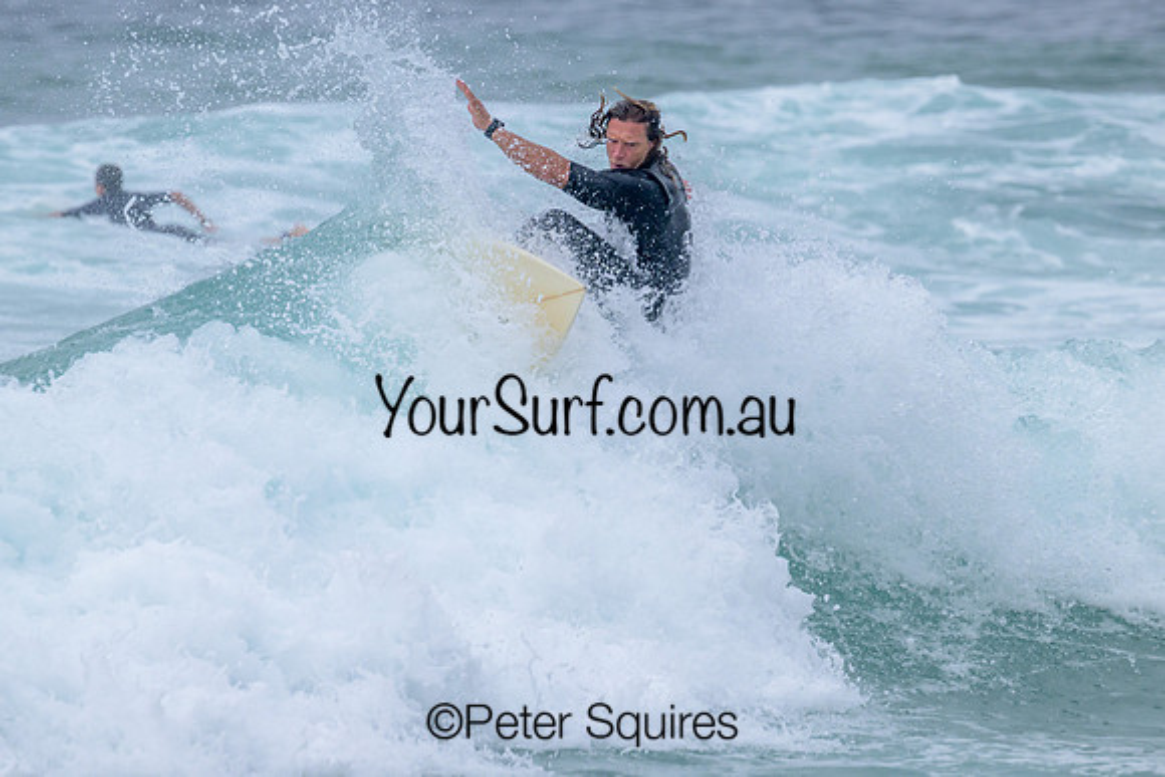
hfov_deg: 3.0
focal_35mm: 679
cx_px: 579
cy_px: 411
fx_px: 21977
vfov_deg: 2.0
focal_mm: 560
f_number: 11
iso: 800
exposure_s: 1/2000
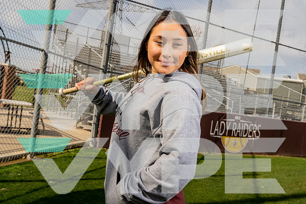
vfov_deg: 32.6
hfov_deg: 47.4
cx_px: 153
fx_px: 349
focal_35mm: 41
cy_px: 102
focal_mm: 41
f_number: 10
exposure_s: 1/250
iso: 100
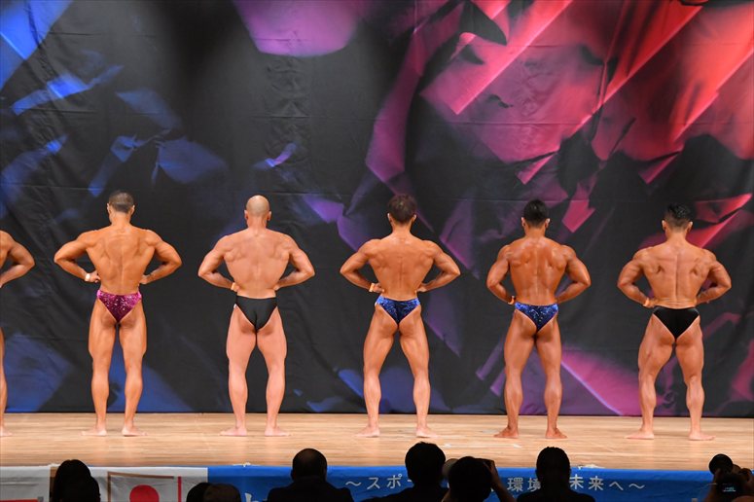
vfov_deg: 9.1
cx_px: 377
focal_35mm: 150
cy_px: 251
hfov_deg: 13.7
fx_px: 3140
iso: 6400
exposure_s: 1/400
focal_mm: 100
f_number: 5.6
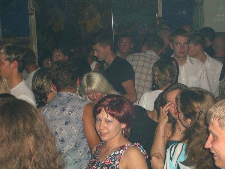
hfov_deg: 24.4
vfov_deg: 18.4
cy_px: 84
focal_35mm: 80
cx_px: 112
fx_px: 520
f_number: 4.4
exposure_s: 1/60
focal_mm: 16.6
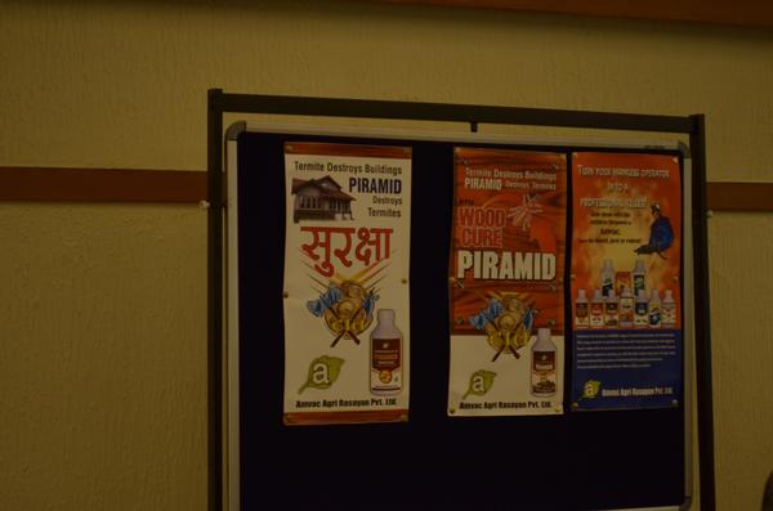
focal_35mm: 82
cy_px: 256
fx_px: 1767
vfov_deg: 16.5
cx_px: 386
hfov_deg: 24.7
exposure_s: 1/80
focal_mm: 55
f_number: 5.6
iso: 800
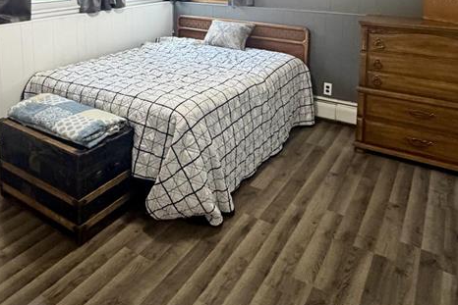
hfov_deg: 58.1
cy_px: 6
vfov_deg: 37.2
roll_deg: +0.3
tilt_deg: -7.3
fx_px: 407
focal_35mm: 32
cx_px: 177
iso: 320
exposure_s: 1/60
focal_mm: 2.22
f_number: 2.2
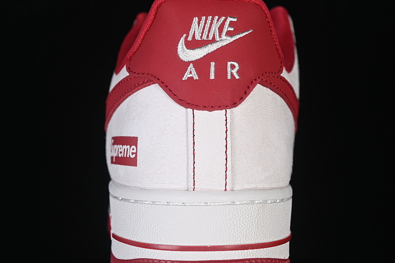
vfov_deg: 18.2
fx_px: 823
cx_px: 198
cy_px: 132
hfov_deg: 27.0
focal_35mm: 75
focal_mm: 50
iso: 160
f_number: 7.1
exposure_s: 1/80
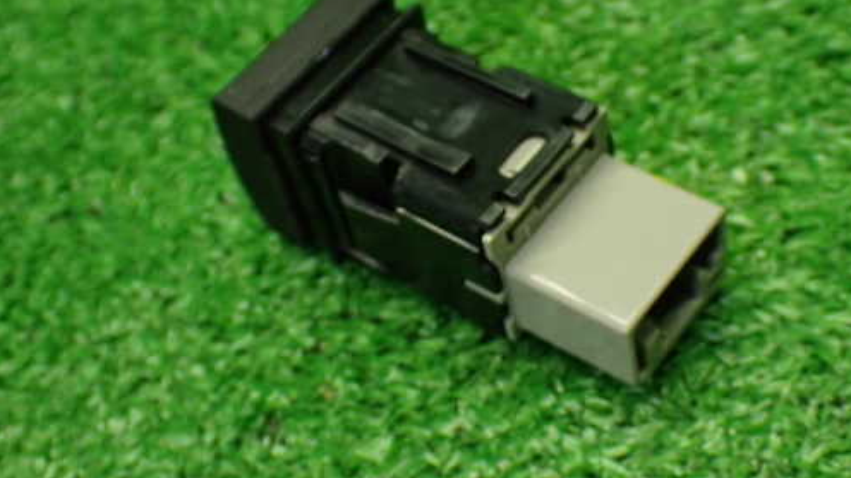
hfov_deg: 33.8
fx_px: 1399
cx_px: 455
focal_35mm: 62
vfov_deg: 19.4
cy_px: 194
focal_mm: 8.4
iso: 800
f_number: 3.1
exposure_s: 1/125
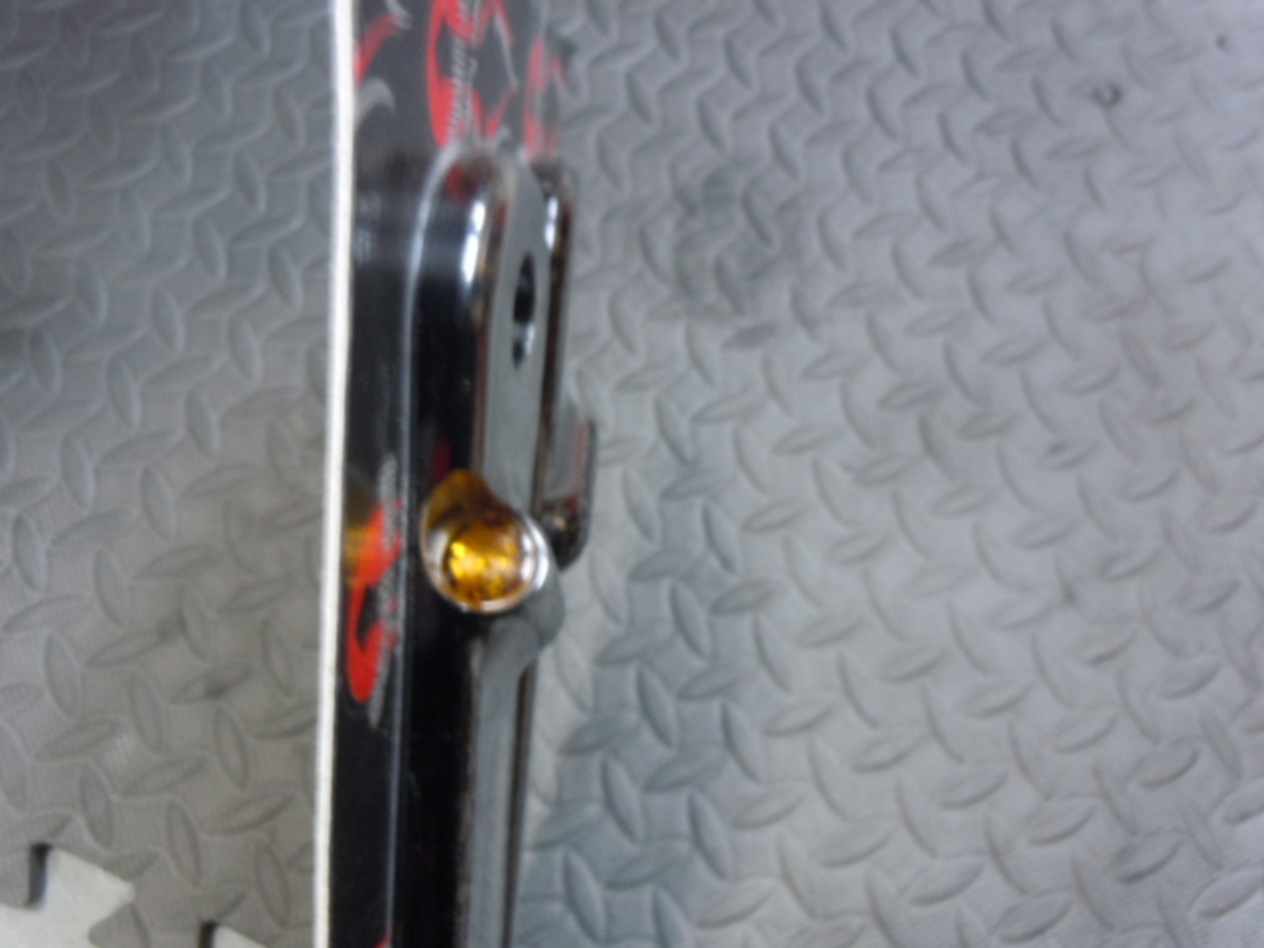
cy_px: 474
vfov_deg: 49.7
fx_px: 1022
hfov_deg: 63.4
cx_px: 632
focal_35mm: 28
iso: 400
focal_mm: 5
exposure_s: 1/5
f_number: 3.7
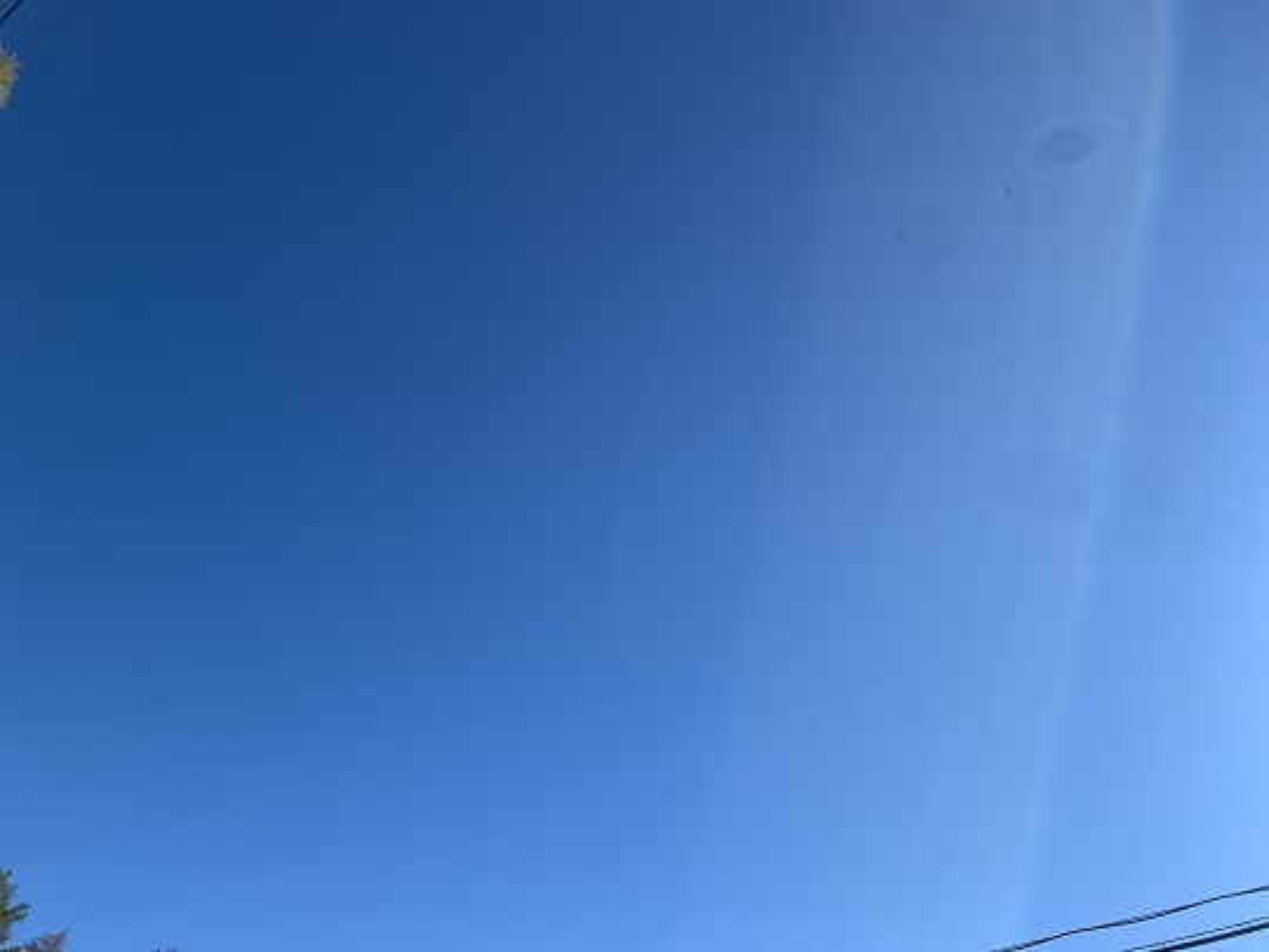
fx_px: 953
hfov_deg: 67.3
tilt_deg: +51.8
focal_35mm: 26
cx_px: 634
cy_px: 476
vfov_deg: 53.1
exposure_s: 1/1661
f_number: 1.8
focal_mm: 4.25
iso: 25
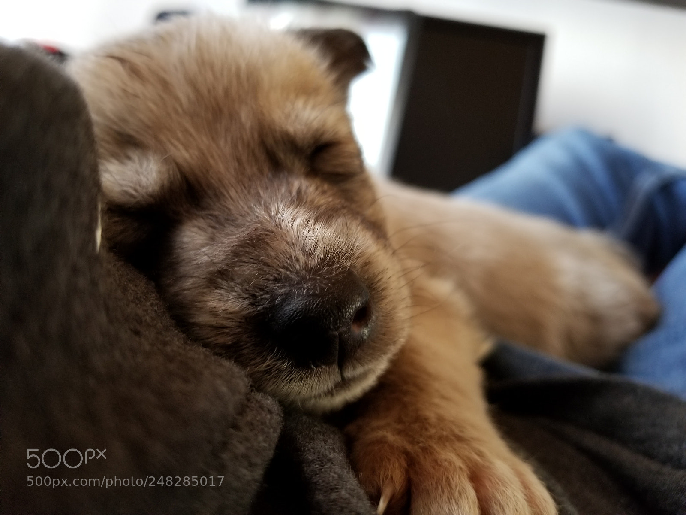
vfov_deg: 53.1
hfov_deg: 67.3
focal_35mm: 26
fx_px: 515
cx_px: 343
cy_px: 258
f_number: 1.7
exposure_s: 1/13
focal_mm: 4.25
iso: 200
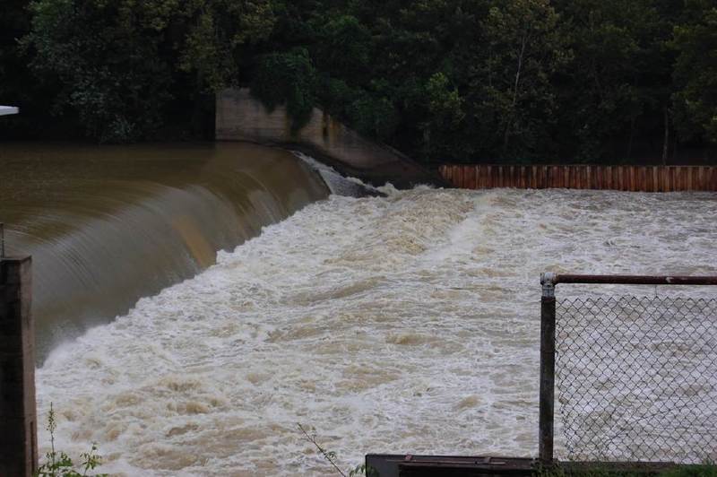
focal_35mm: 82
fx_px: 1642
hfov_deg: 24.6
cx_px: 358
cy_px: 238
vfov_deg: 16.5
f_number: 7.1
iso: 200
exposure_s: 1/200
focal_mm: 55
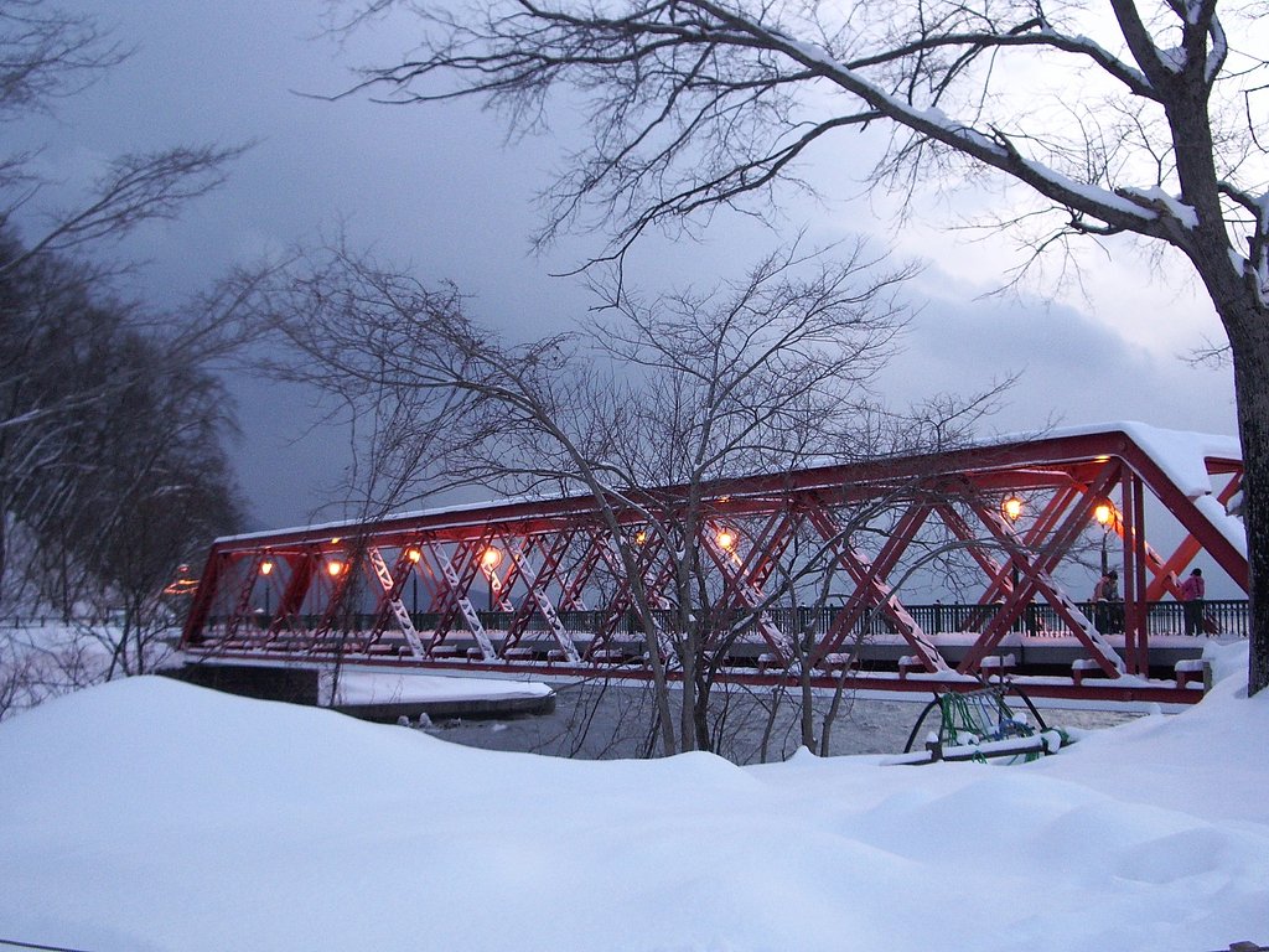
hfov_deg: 45.8
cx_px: 634
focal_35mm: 41
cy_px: 476
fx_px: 1503
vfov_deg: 35.1
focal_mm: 6.8
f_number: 2.8
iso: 200
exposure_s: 1/20
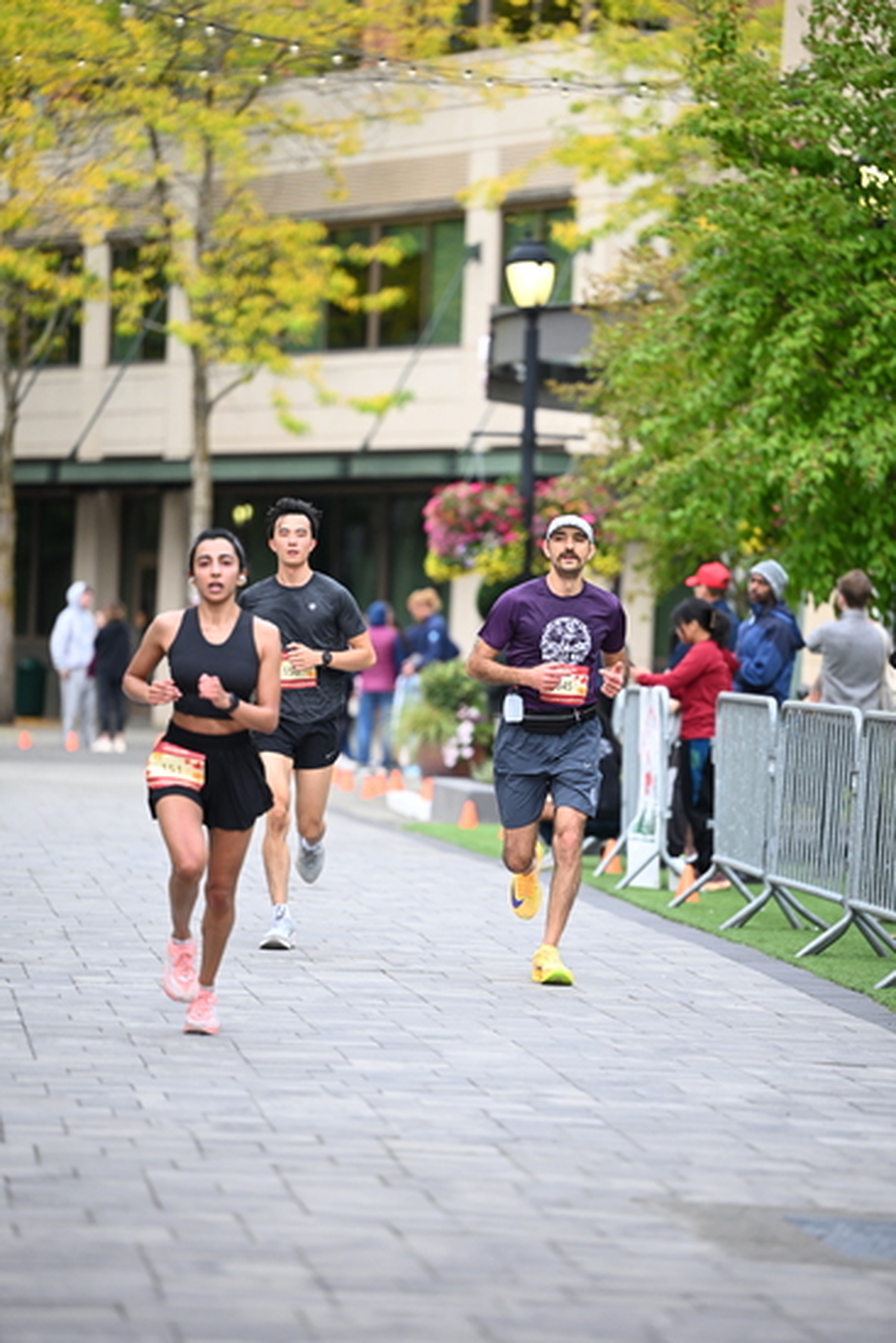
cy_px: 672
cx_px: 448
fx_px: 6342
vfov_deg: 12.1
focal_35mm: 170
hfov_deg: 8.1
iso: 1000
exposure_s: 1/1600
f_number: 2.8
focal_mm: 170
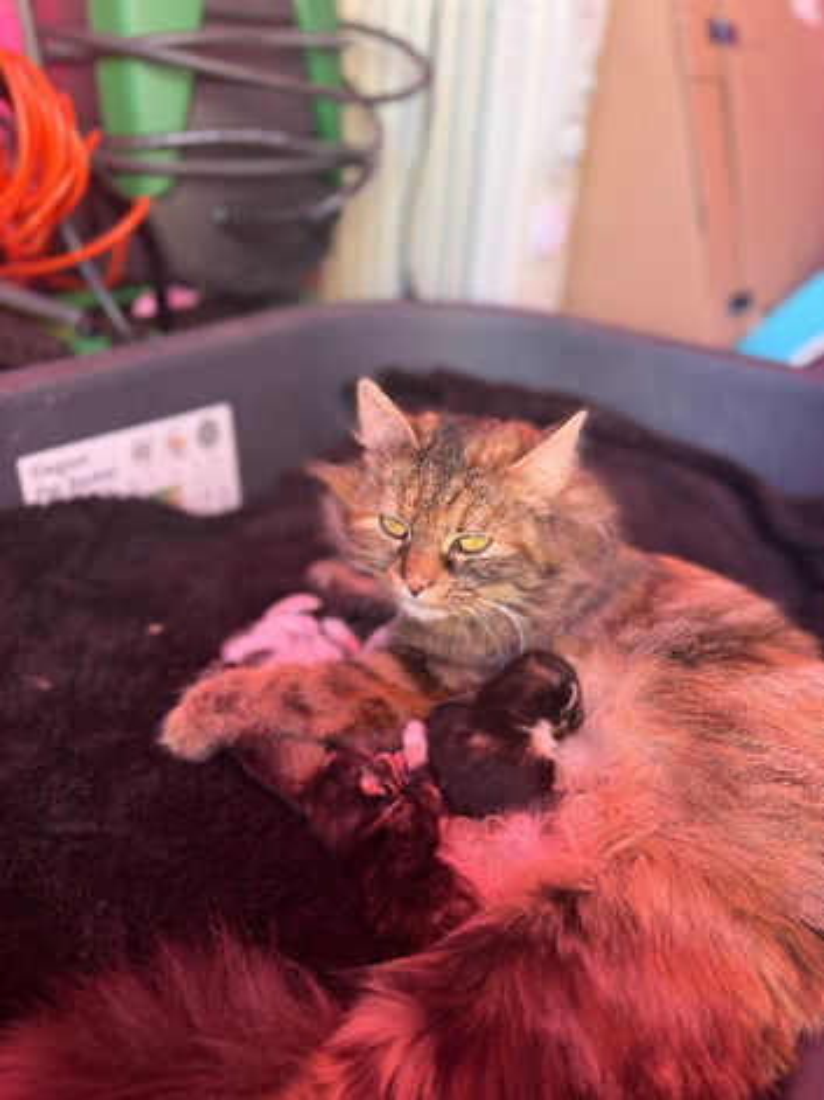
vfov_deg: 71.6
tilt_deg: -31.2
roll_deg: -5.2
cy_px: 550
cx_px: 412
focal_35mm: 24
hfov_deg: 56.8
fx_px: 762
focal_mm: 6.76
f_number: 1.78
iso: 200
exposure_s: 1/79
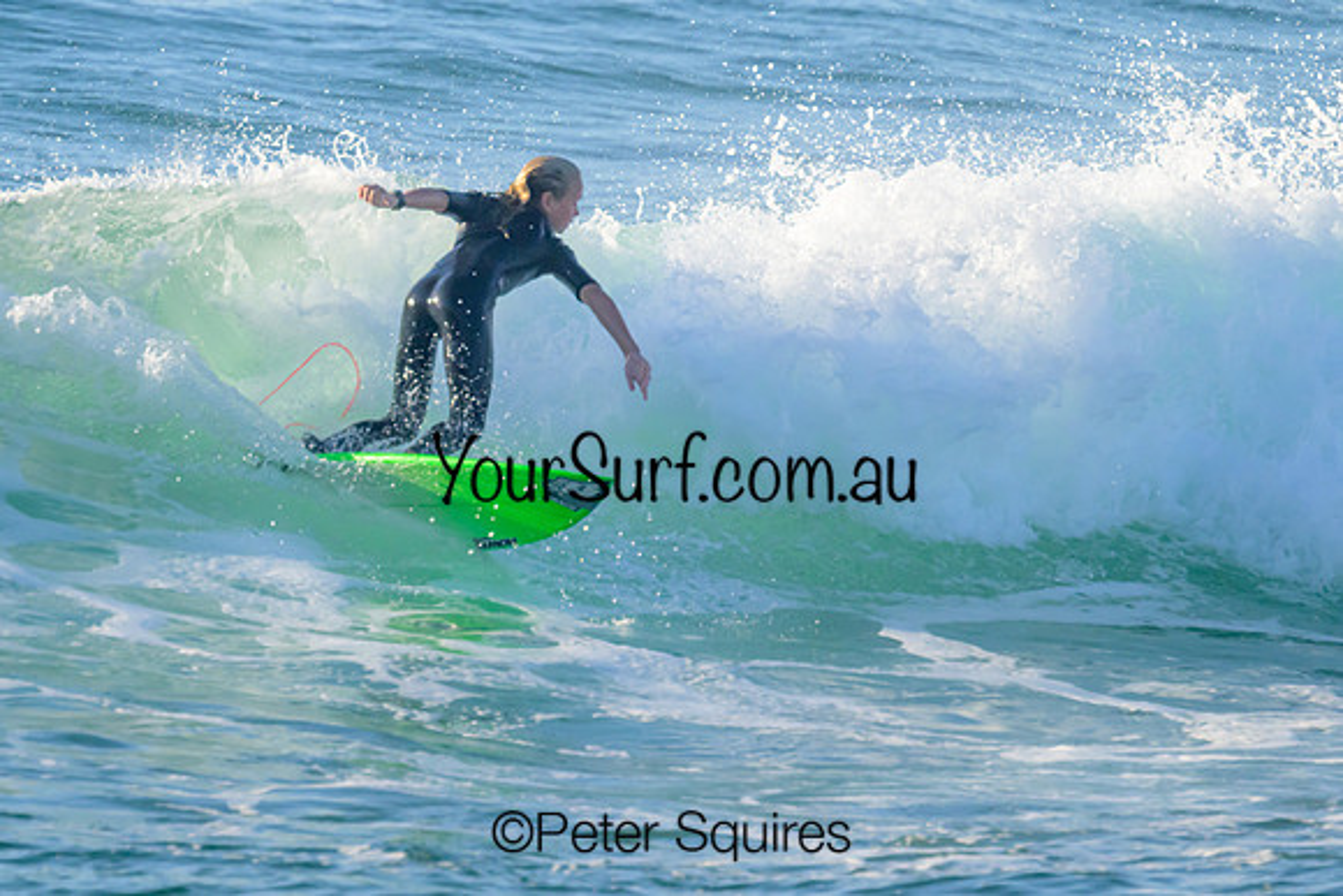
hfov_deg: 2.5
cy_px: 436
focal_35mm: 826
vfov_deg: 1.7
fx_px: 30822
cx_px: 533
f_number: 11
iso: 1250
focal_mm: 640
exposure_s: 1/2000
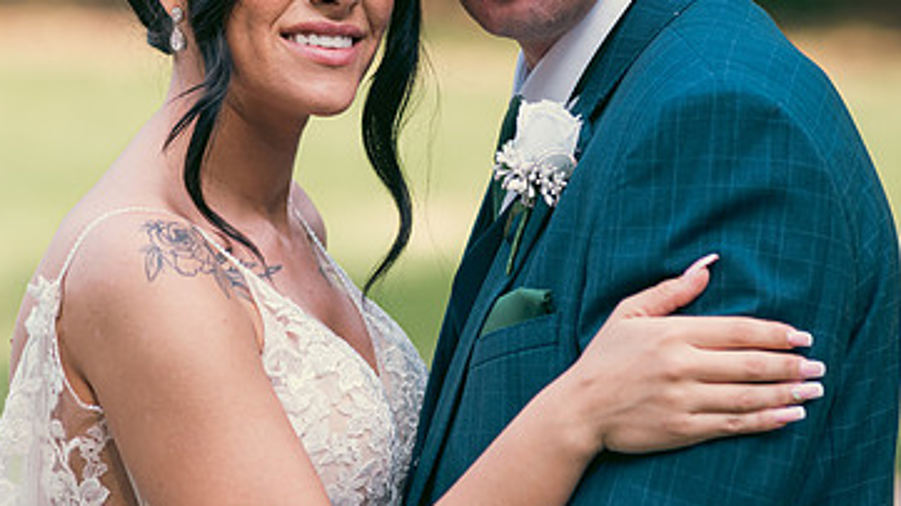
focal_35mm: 244
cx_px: 292
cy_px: 103
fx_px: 5829
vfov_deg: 5.0
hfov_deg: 8.8
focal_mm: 145
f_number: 3.5
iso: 100
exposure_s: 1/200
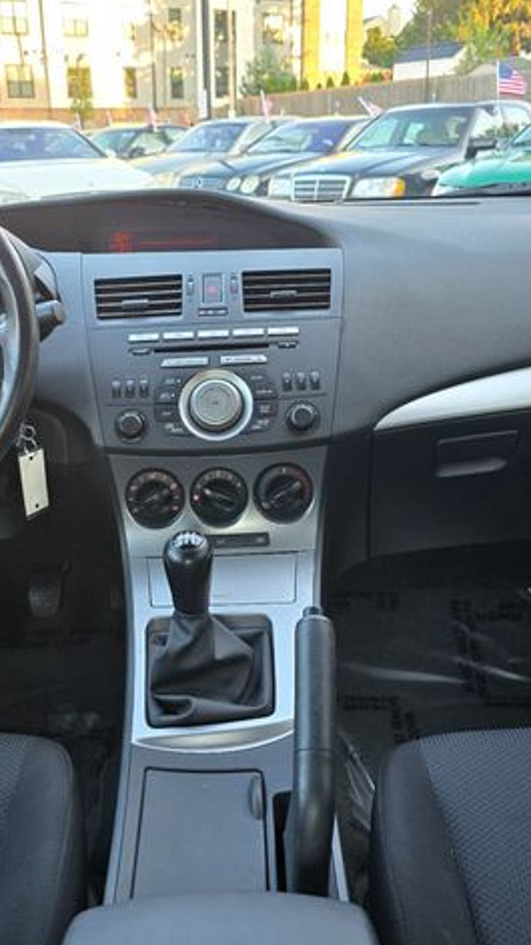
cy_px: 479
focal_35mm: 34
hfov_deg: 34.4
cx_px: 202
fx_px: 852
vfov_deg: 58.0
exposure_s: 1/120
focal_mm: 6.3
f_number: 1.7
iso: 160
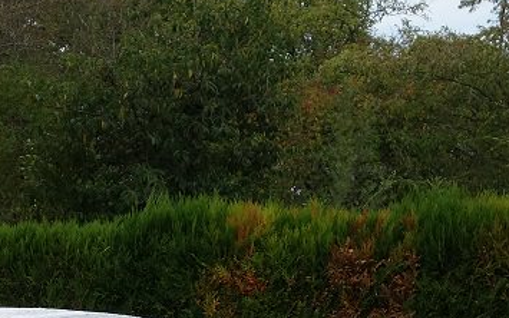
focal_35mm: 110
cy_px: 633
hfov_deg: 18.4
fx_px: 1526
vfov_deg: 10.9
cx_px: -16
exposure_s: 1/640
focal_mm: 10.4
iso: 125
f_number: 3.5
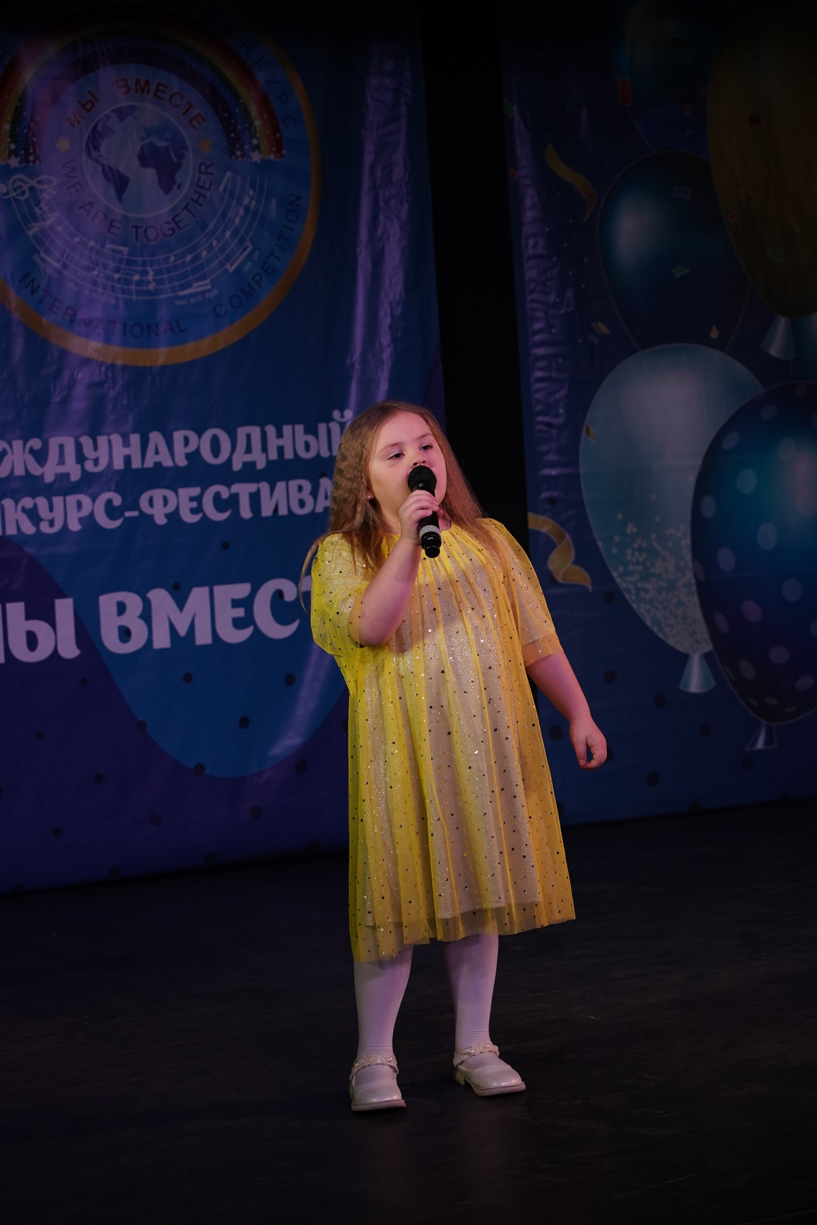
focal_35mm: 70
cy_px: 612
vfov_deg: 28.8
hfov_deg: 19.5
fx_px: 2383
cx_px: 408
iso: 2000
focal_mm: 70
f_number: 5.6
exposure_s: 1/400
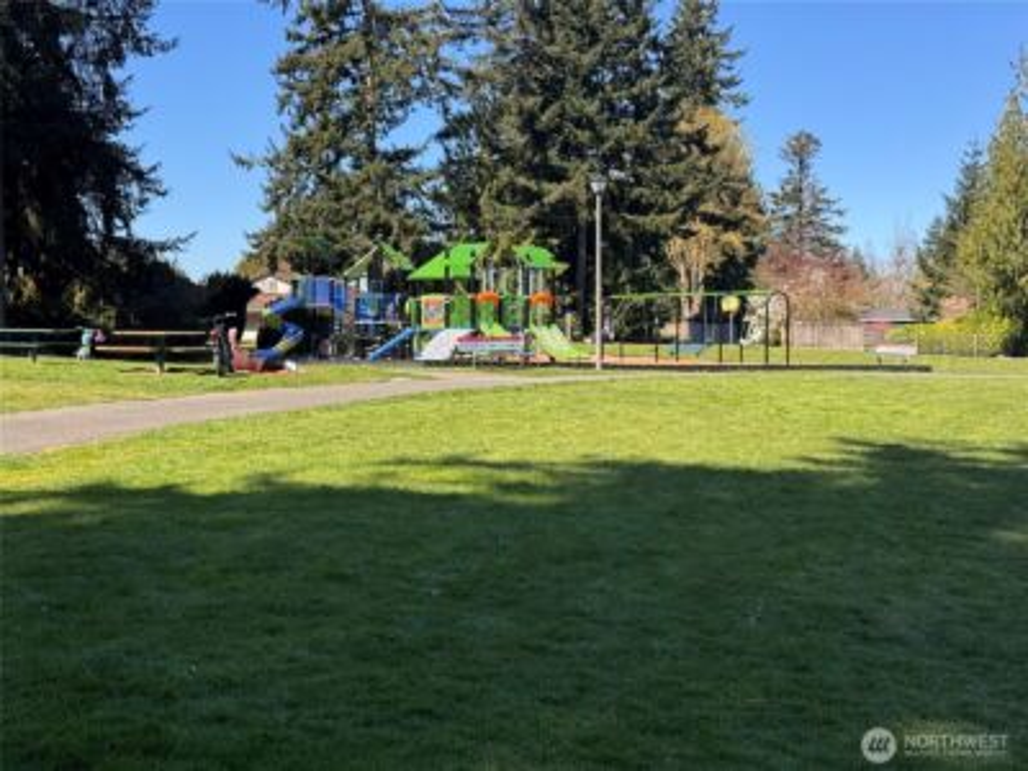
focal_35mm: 48
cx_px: 514
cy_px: 386
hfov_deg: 39.7
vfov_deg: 30.3
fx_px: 1425
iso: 64
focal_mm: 6.76
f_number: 1.78
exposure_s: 1/1923
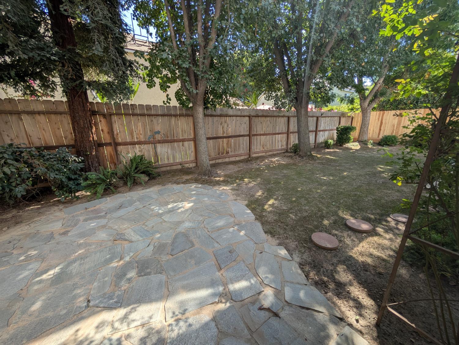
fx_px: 159
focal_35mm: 12
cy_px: 172
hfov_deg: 110.5
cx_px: 230
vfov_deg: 94.6
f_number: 1.7
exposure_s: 1/518
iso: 55
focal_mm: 2.02
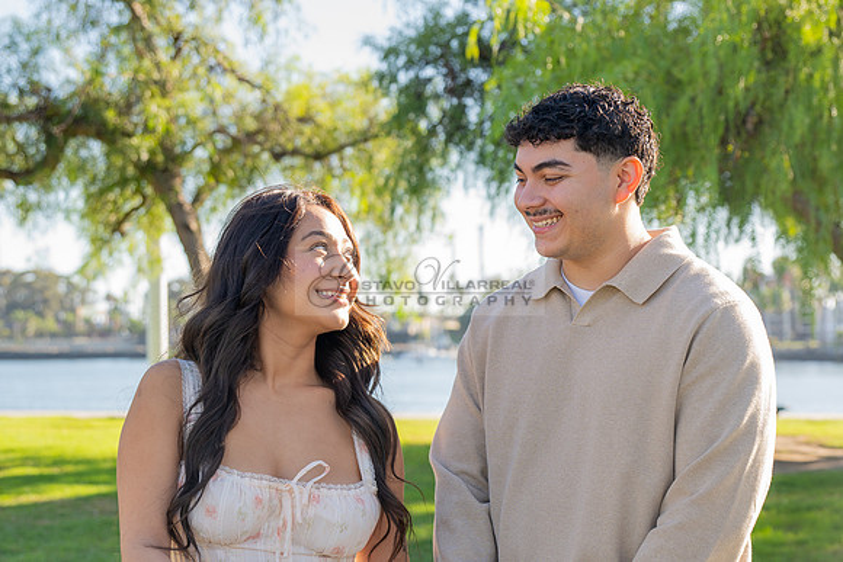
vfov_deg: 17.5
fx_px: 1818
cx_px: 422
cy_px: 412
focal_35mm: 78
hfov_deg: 26.1
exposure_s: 1/200
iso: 100
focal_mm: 53
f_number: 4
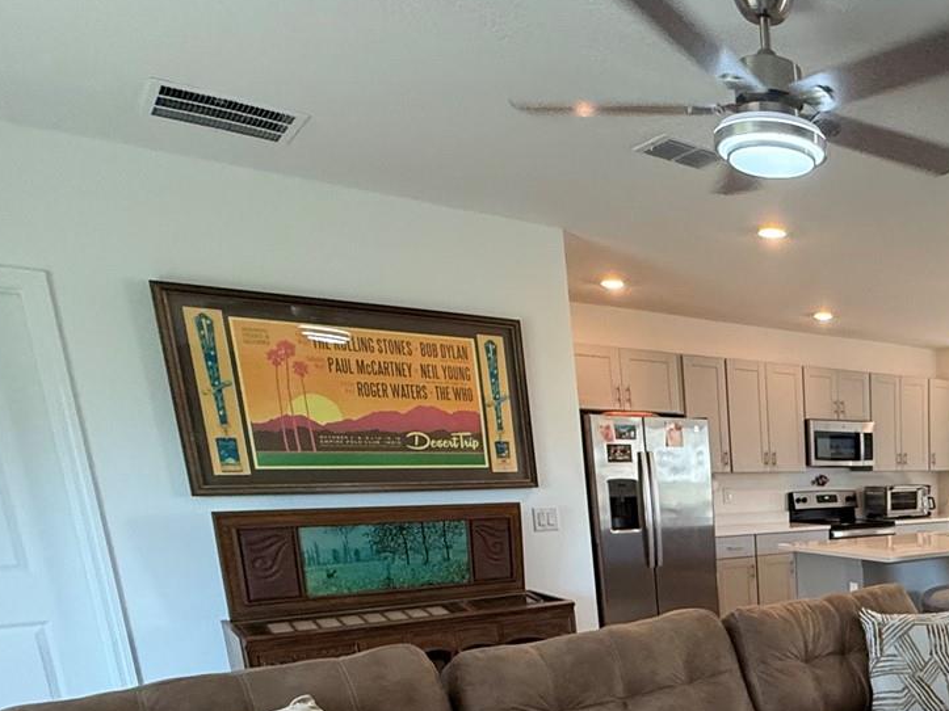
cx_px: 967
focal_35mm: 31
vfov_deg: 41.5
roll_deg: -1.0
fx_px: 850
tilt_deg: -12.2
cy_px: 652
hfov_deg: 47.5
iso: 250
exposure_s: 1/120
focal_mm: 2.22
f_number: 2.2
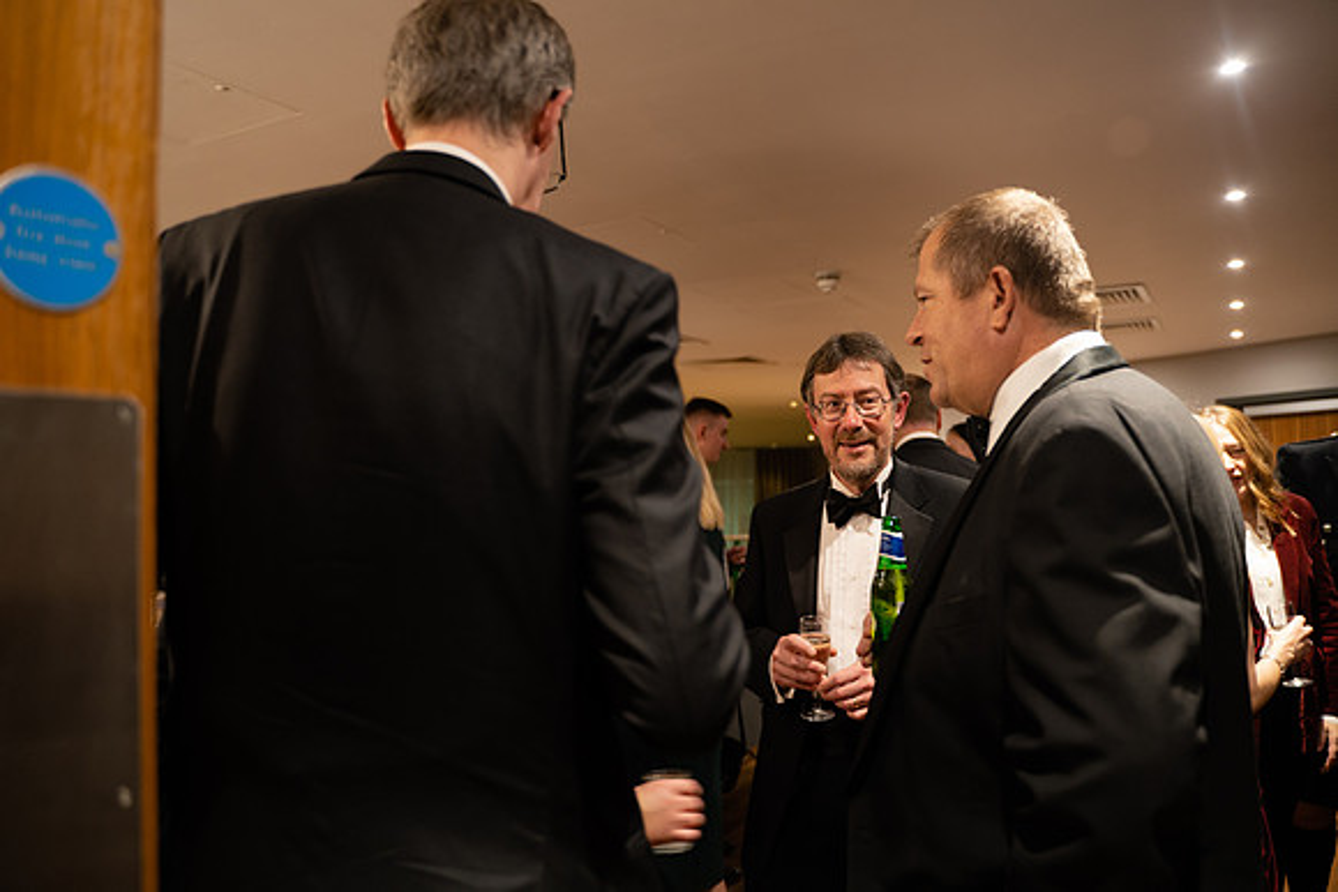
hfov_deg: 65.5
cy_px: 446
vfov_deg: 46.4
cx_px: 669
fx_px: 1041
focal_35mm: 28
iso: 1250
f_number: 2.8
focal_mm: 28
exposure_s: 1/30
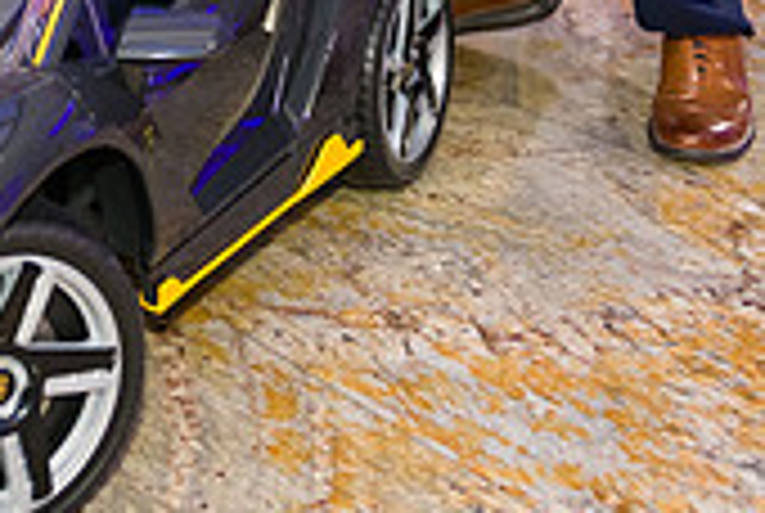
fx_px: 1958
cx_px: 68
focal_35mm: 92
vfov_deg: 13.7
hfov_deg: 21.6
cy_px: -326
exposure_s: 1/125
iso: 1600
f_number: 3.2
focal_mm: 27
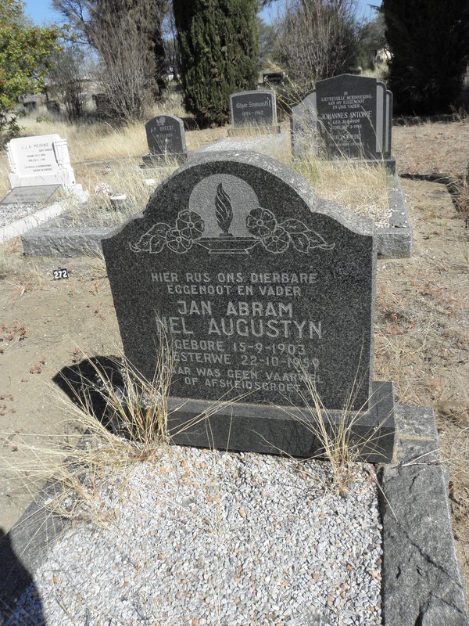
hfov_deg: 53.1
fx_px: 470
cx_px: 234
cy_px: 313
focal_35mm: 26
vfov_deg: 67.3
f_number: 5.6
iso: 64
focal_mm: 4.6
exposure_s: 1/250
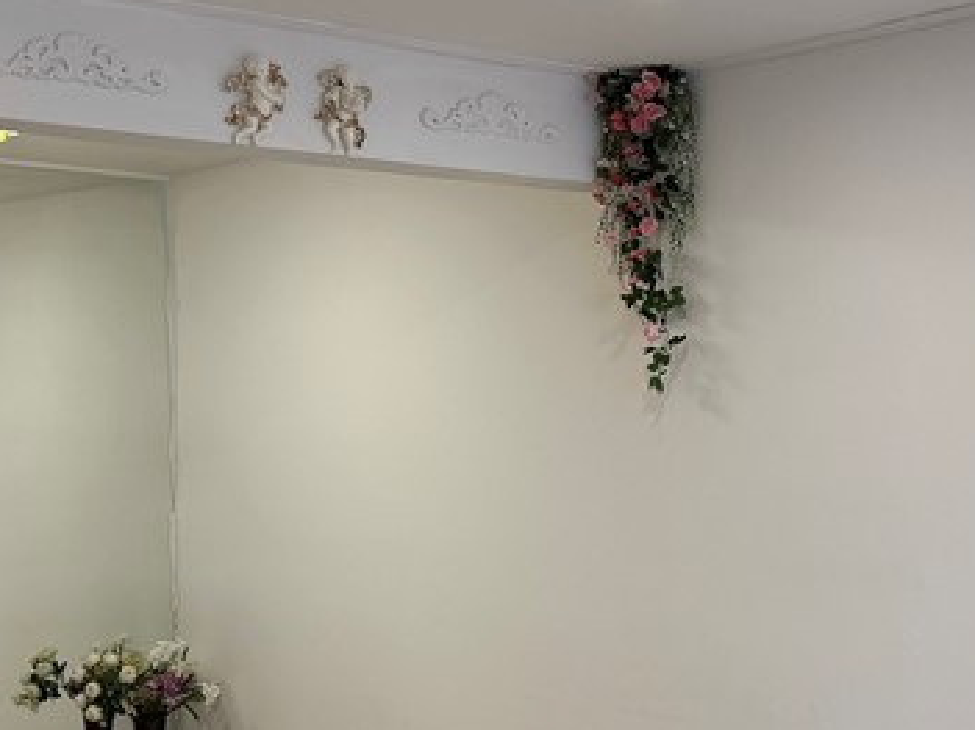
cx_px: 658
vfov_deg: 20.9
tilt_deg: -0.3
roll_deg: +0.1
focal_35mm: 70
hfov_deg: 27.6
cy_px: 477
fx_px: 1971
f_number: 1.78
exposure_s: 1/214
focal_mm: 6.76
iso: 125
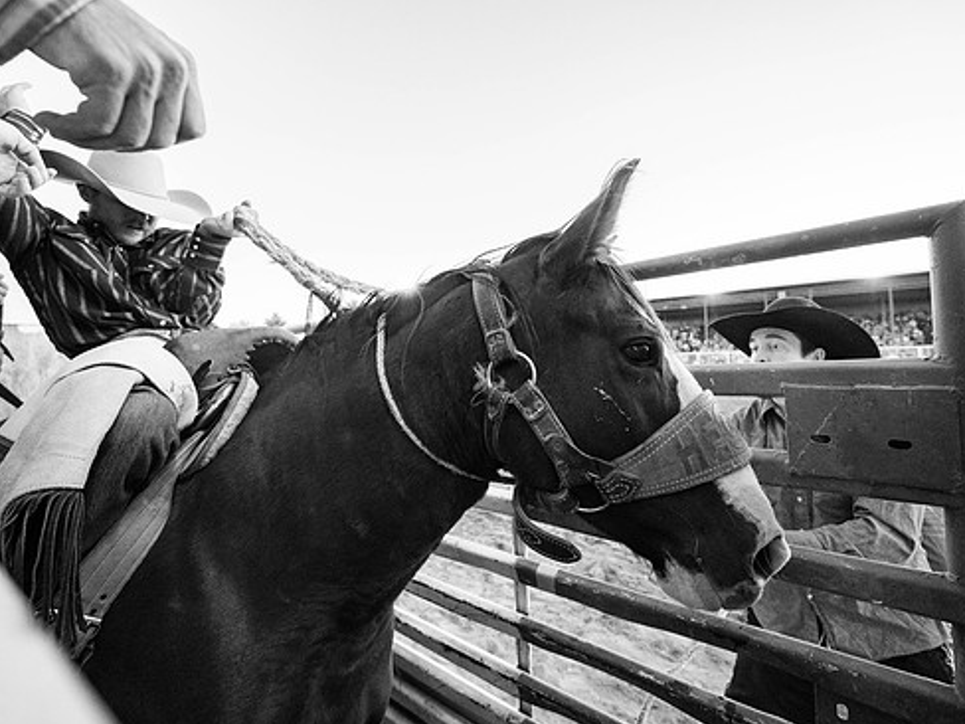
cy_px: 347
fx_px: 446
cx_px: 473
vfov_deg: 78.1
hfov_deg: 94.5
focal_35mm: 16
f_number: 4
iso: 4000
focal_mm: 14
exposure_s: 1/500
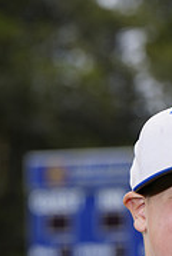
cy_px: 346
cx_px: 204
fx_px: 3491
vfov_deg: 4.2
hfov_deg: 2.8
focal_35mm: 489
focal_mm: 151
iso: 100
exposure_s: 1/250
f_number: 6.3
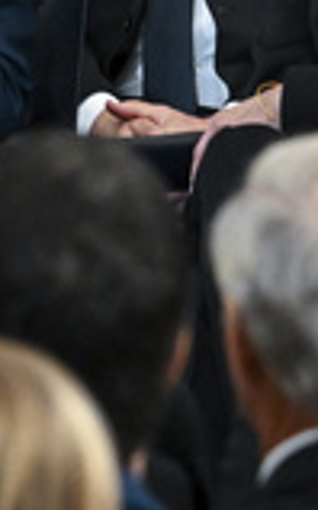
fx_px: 19174
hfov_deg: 0.9
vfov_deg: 1.5
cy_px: -550
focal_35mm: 1379
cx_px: -475
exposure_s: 1/200
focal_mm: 210
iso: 3200
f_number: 5.6
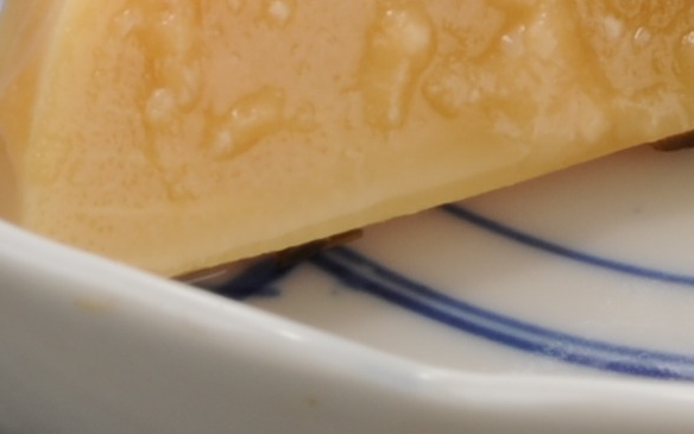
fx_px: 28068
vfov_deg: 0.9
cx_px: 834
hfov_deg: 1.4
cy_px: -427
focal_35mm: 1484
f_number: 22
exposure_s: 1/60
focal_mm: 200
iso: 200
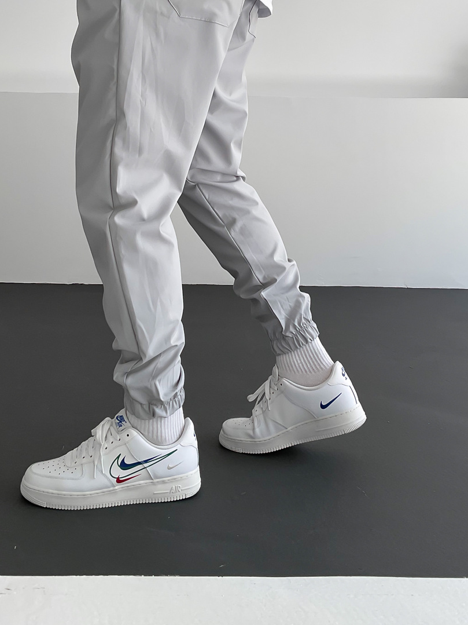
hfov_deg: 33.6
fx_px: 775
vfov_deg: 43.2
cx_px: 224
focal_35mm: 43
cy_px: 202
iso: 16
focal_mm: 3
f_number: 1.8
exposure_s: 1/220
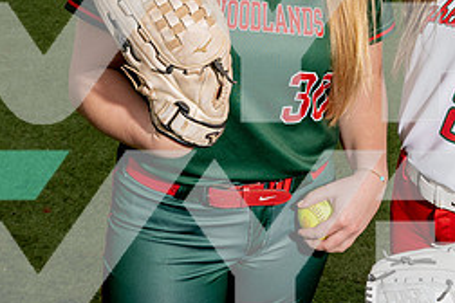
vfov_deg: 14.7
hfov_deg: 21.9
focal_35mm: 92
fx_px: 1163
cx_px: 347
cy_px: 28
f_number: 8
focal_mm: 40
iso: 100
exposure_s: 1/250
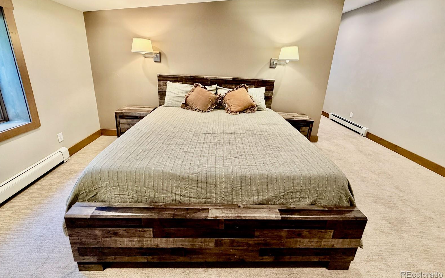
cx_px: 221
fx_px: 182
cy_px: 112
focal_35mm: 15
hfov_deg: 101.5
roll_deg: -1.8
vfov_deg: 74.0
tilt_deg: -15.5
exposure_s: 1/60
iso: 320
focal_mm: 2.22
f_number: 2.2
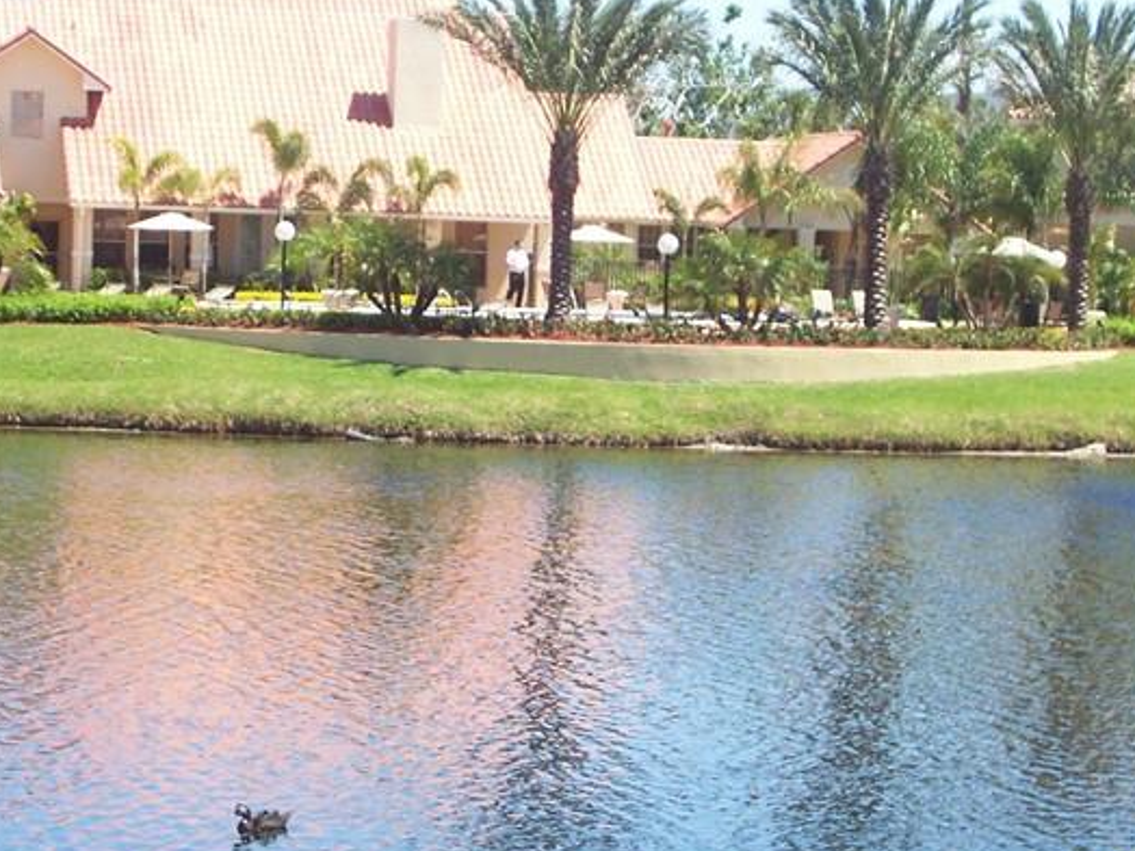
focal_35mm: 127
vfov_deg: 11.7
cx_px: 576
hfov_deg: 15.5
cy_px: 292
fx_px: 4164
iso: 80
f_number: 3.6
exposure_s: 1/487
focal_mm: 10.8
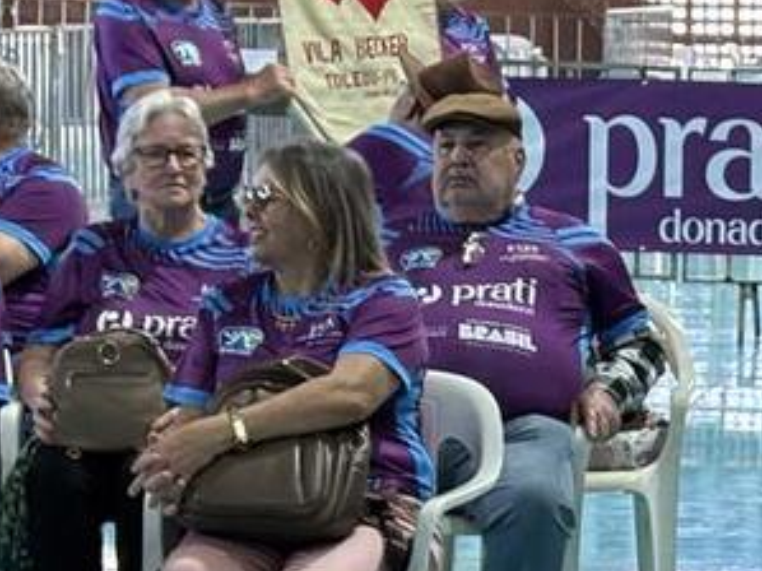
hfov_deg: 9.3
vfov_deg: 7.1
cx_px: 917
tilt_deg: -8.3
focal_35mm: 209
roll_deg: -1.1
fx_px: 4599
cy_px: 520
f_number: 1.6
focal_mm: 5.96
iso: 100
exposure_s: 1/60
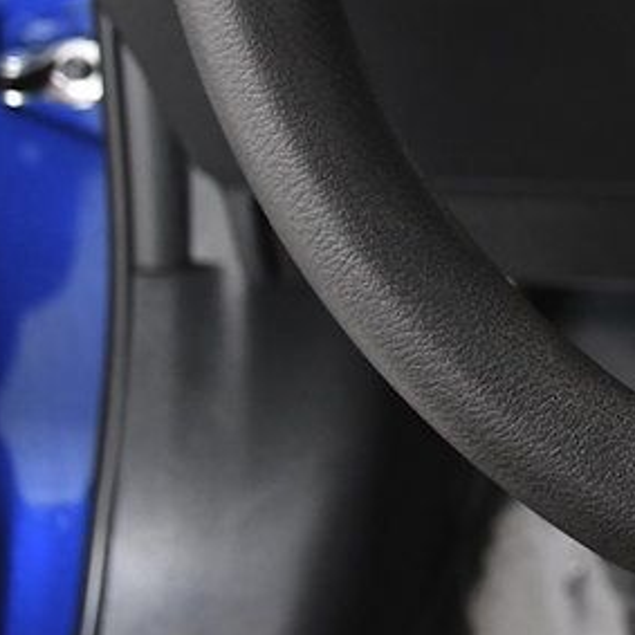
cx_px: 1102
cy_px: -64
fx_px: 2490
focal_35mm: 120
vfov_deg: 14.2
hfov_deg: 13.2
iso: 2500
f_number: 3.8
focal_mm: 26
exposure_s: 1/160
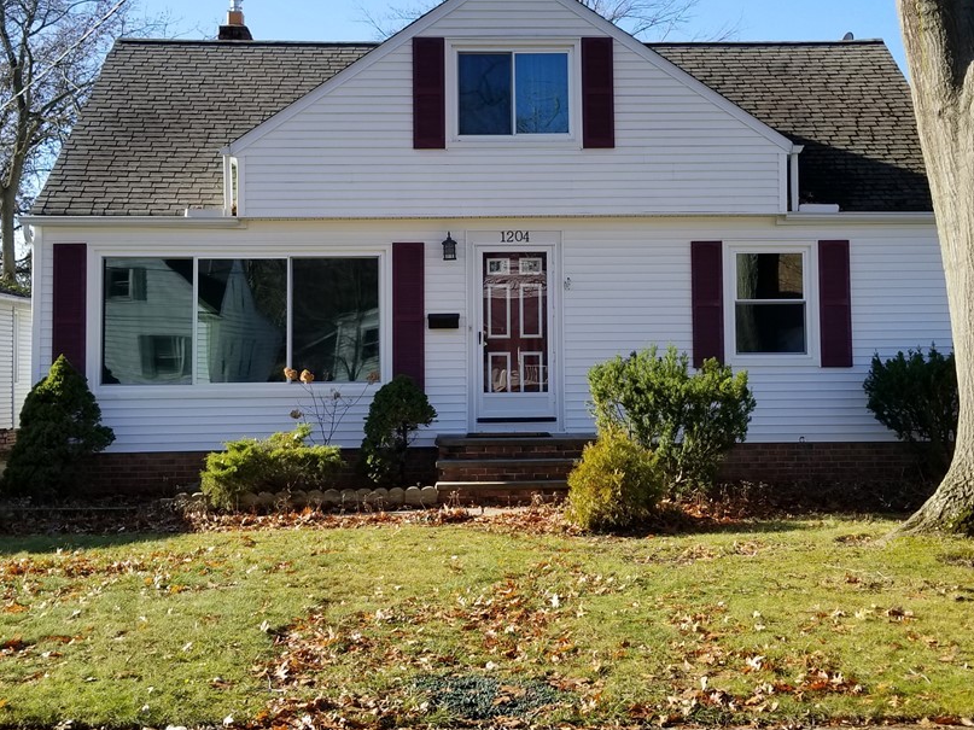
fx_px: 928
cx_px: 536
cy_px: 308
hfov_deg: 55.3
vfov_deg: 42.8
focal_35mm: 33
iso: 50
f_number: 1.7
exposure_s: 1/1140
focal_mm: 4.25
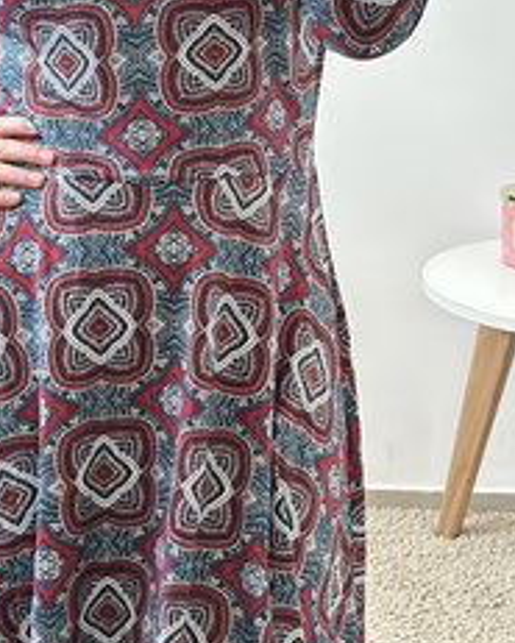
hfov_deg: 14.2
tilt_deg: -20.9
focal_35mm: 108
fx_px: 2056
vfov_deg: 17.6
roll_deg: -0.1
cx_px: 161
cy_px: 85
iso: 640
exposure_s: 1/40
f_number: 1.78
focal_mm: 6.86
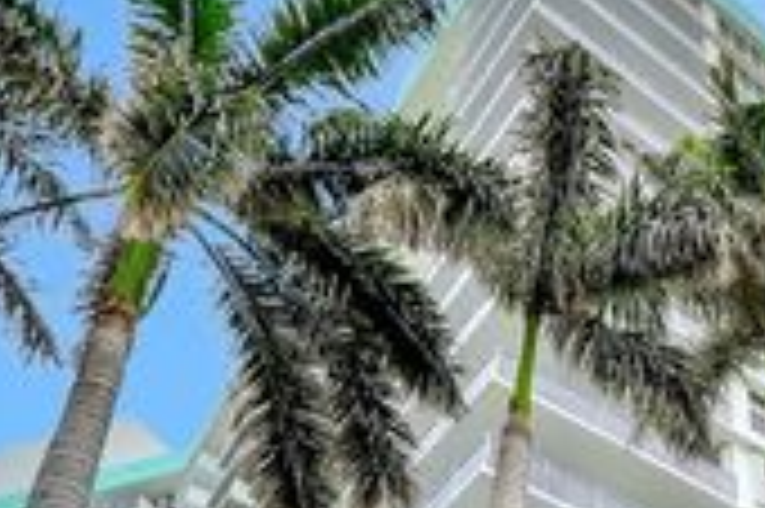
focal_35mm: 48
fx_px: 1029
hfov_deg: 38.5
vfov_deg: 24.7
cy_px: 632
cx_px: 662
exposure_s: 1/800
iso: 640
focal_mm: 16.5
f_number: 13
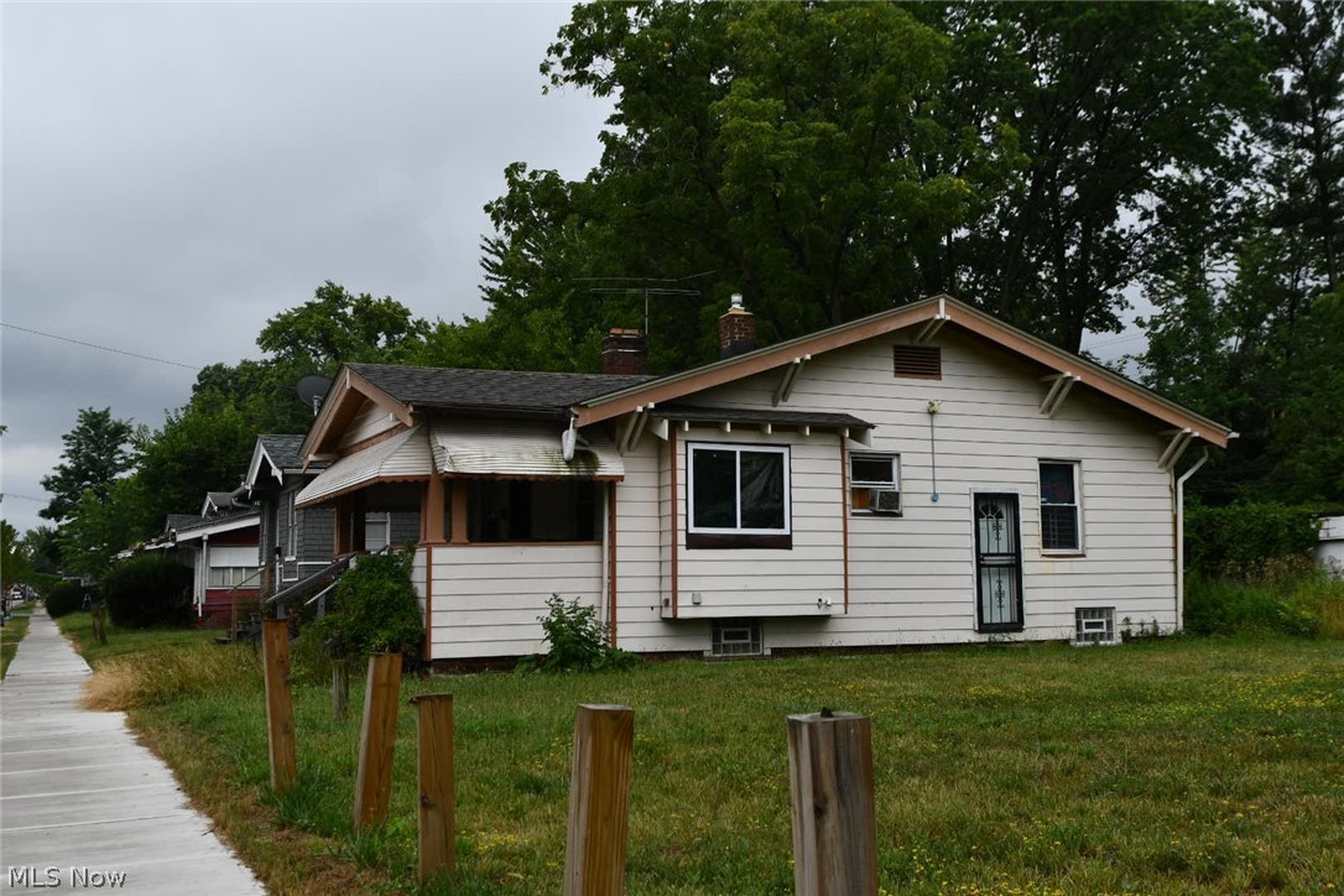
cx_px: 672
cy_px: 448
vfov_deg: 36.9
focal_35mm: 36
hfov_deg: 53.1
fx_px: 1344
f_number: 7.1
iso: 200
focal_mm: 24
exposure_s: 1/250
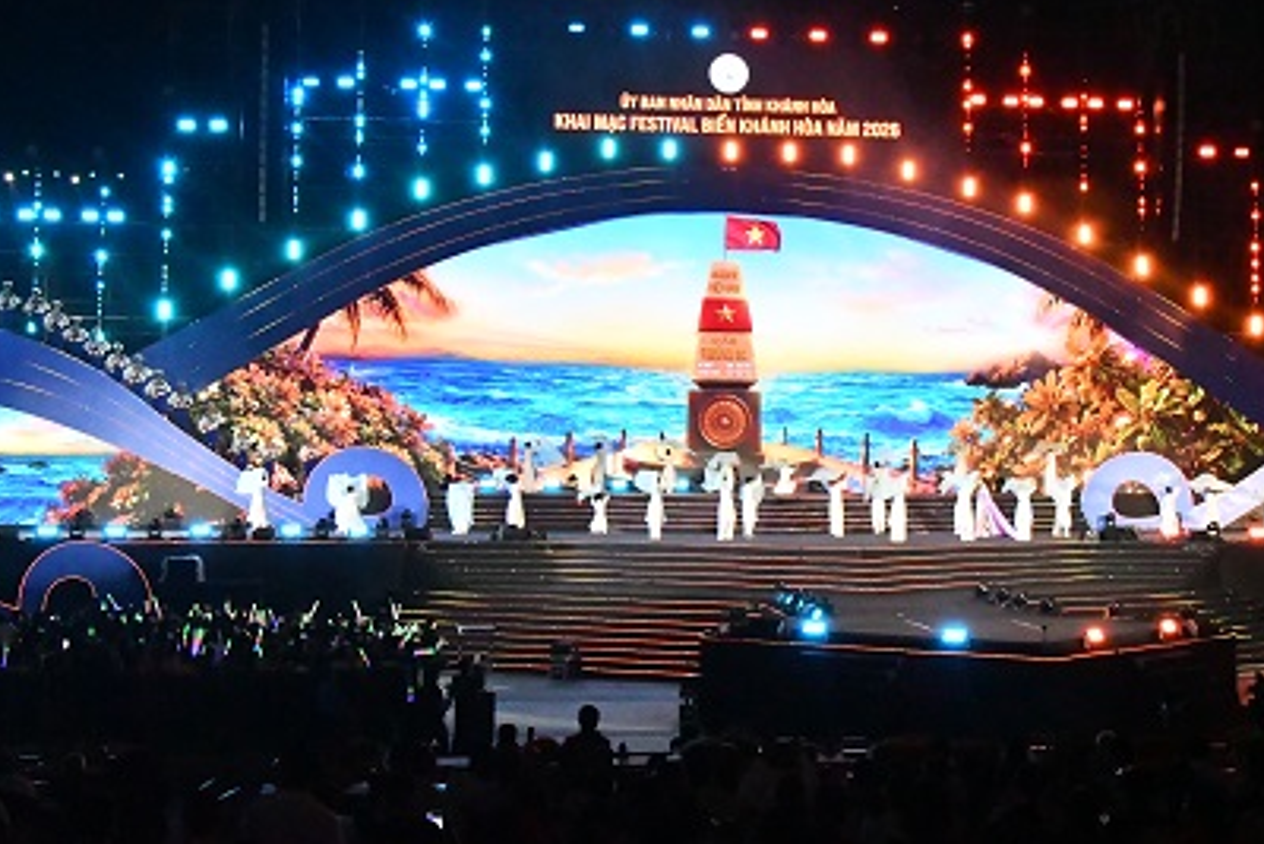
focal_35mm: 60
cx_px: 727
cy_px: 272
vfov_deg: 22.5
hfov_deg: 33.3
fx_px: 2107
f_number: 13
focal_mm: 27
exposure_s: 1/160
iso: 12800
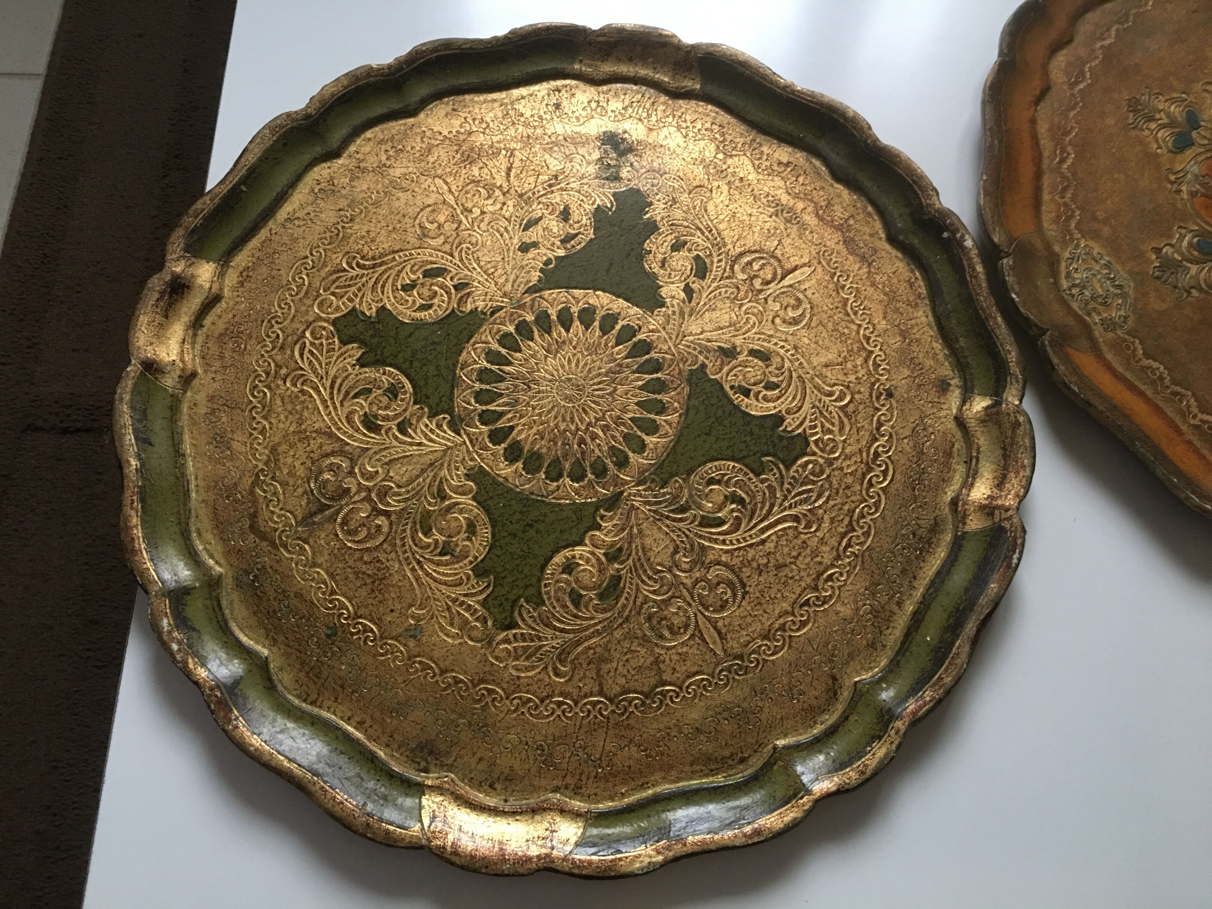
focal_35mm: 29
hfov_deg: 61.7
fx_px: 1015
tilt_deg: -69.6
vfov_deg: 48.2
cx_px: 606
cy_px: 454
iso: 80
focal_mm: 4.15
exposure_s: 1/10
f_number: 2.2
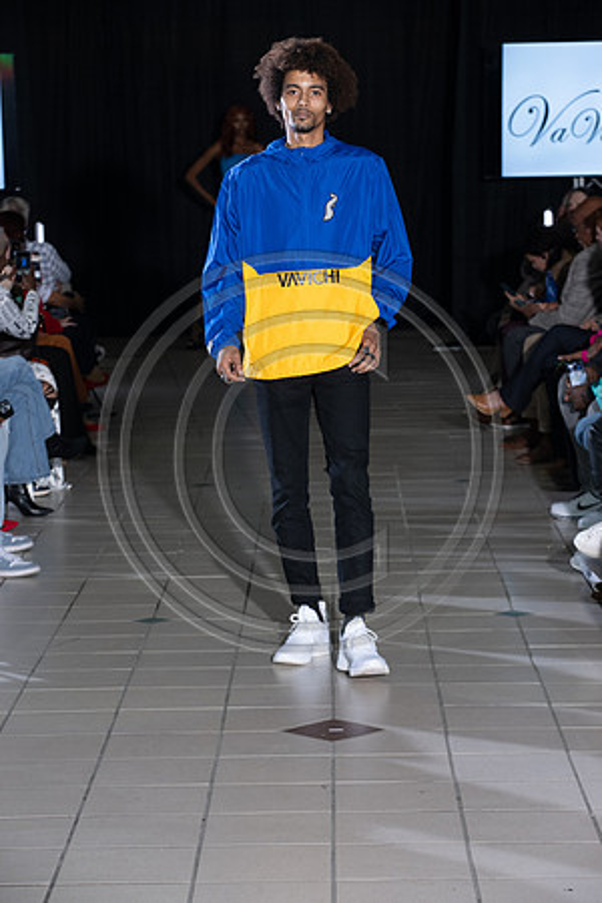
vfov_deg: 18.6
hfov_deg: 12.5
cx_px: 301
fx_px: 2759
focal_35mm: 110
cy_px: 452
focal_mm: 110
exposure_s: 1/160
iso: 1250
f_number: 6.3
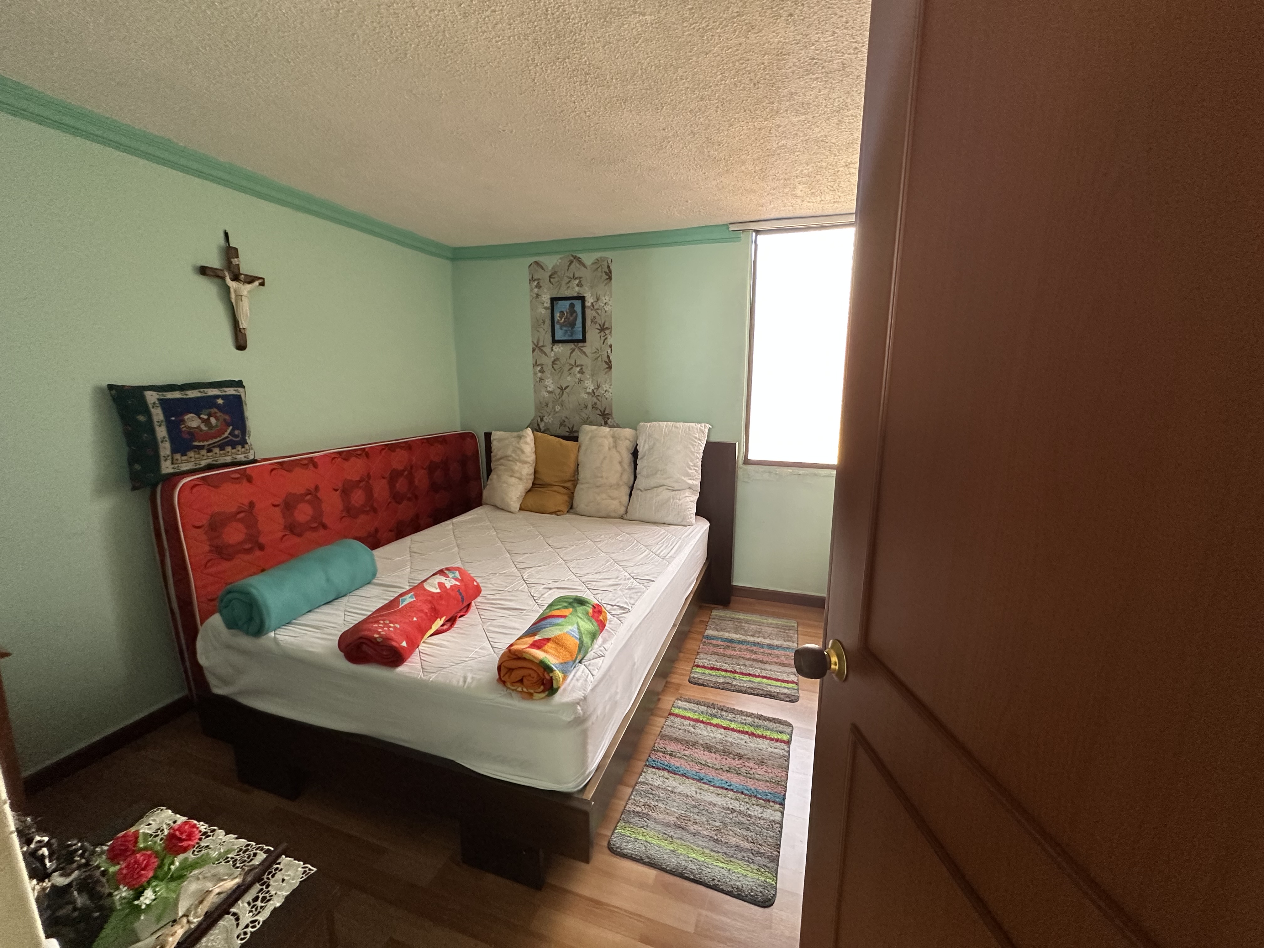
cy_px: 474
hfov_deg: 102.1
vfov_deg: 85.7
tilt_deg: -11.3
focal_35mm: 14
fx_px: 511
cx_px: 632
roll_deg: -0.5
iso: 320
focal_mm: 2.22
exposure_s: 1/98
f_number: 2.2
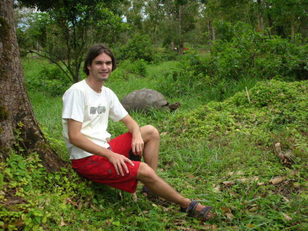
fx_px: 409
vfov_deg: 31.5
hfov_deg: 41.2
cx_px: 154
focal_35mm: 46
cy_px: 116
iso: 400
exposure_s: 1/273
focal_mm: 7.7
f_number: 9.9
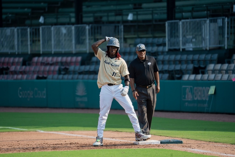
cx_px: 118
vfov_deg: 3.3
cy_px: 78
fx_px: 2755
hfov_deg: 4.9
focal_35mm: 422
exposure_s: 1/2000
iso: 800
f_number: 6.3
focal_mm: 422
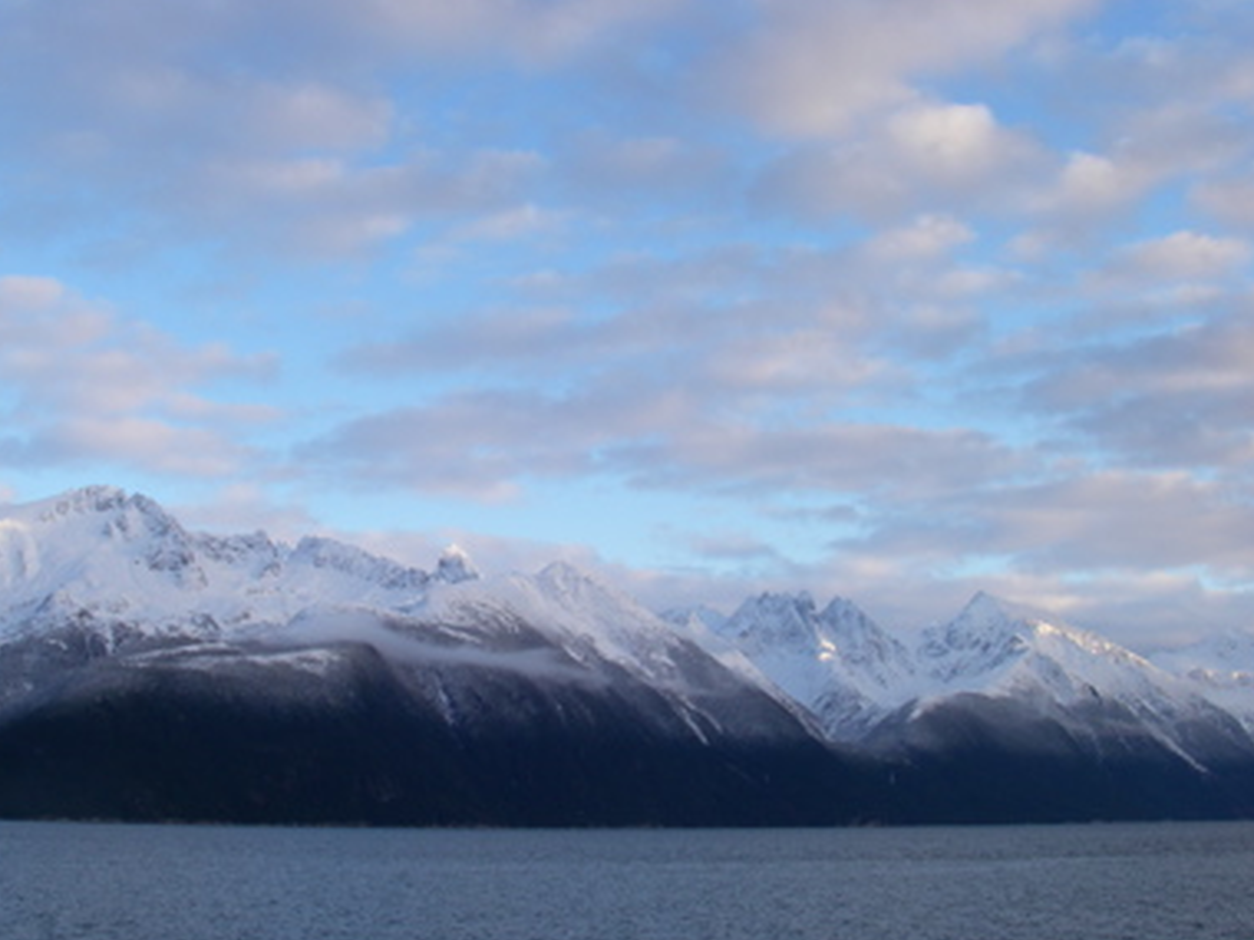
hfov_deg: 38.1
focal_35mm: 50
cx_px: 512
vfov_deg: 29.1
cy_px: 496
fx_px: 1811
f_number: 6.6
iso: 64
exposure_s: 1/60
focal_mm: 6.3
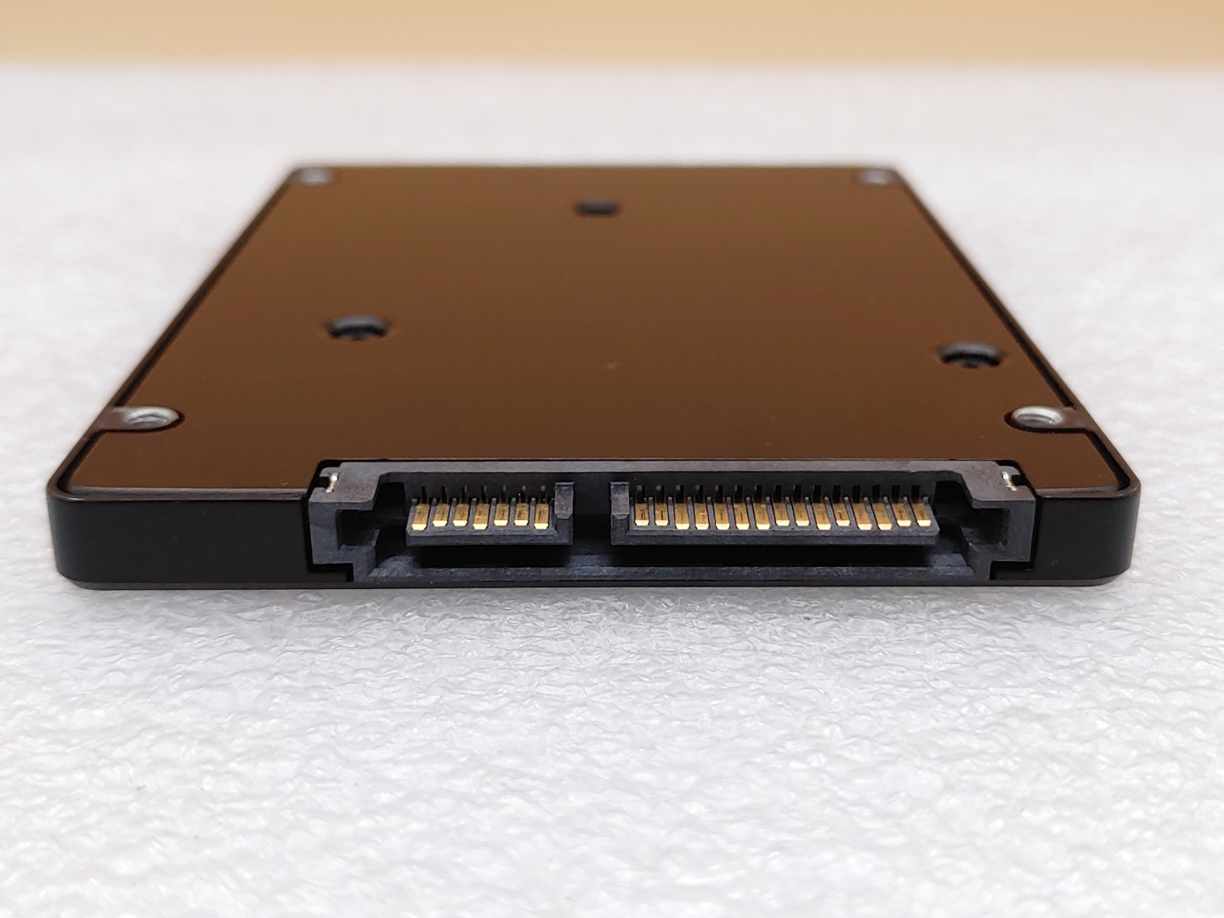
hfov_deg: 42.9
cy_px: 459
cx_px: 612
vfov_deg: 32.9
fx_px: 1556
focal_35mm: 44
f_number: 1.8
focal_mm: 4.36
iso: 50
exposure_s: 1/133
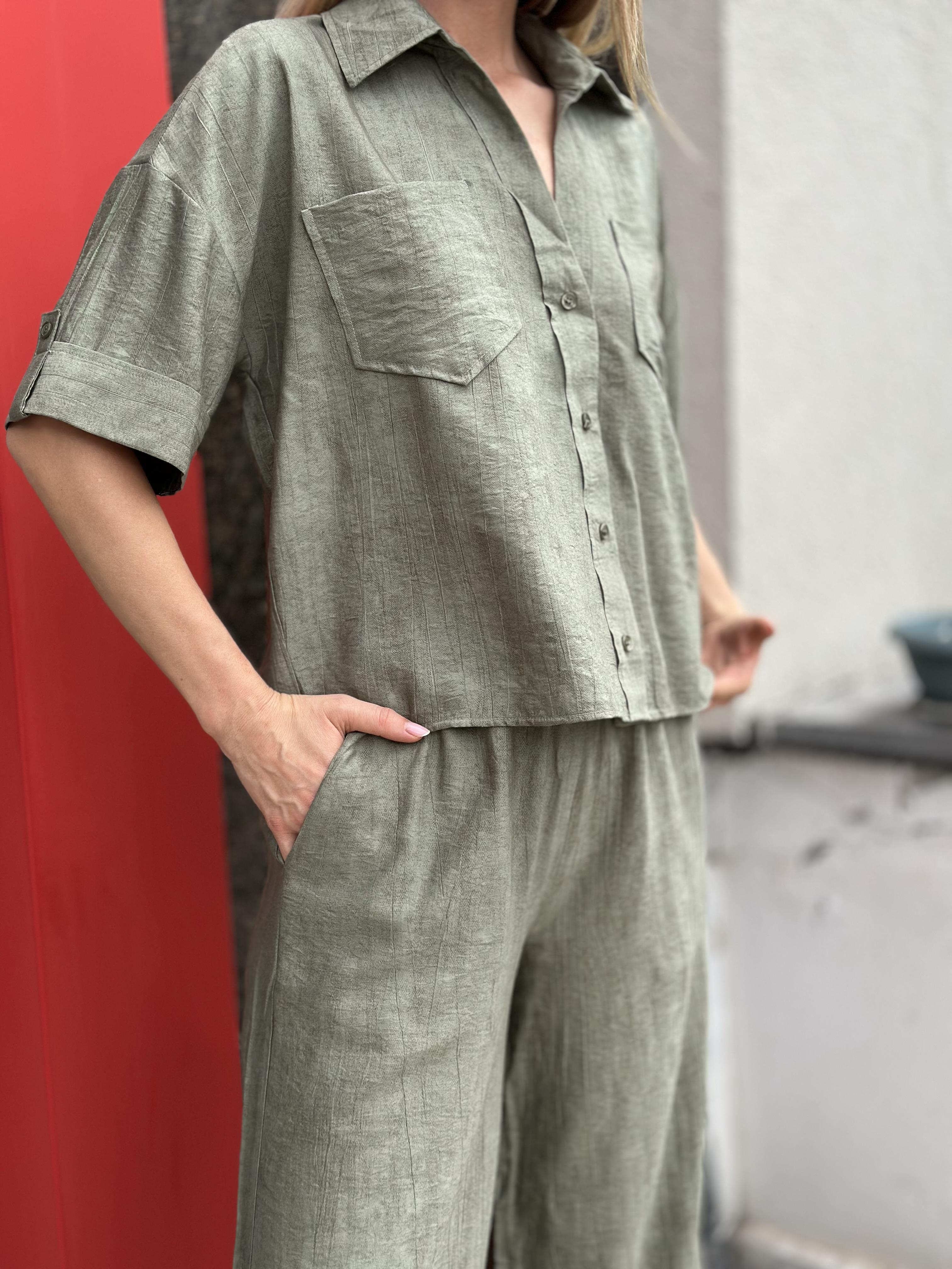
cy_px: 634
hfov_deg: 30.3
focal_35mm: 48
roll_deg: +2.1
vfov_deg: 39.7
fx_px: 1760
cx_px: 476
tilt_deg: -7.7
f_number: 1.78
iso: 80
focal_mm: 6.86
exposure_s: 1/1639
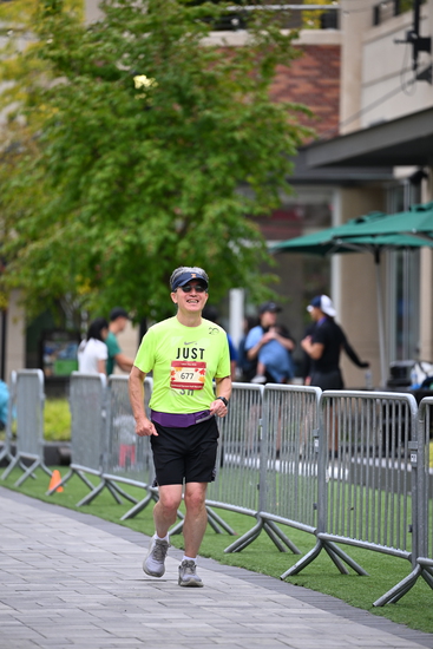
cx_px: 216
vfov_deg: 10.3
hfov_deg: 6.9
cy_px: 324
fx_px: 3606
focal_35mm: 200
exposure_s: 1/2000
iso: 640
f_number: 2.8
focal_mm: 200
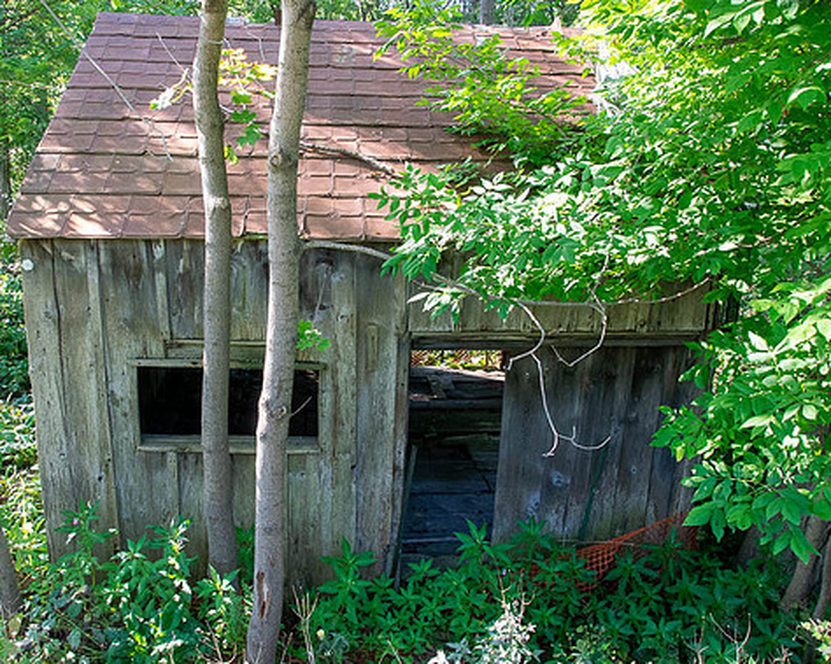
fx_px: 762
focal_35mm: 31
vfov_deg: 47.1
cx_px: 340
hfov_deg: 56.8
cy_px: 334
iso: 1400
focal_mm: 18
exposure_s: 1/60
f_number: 13
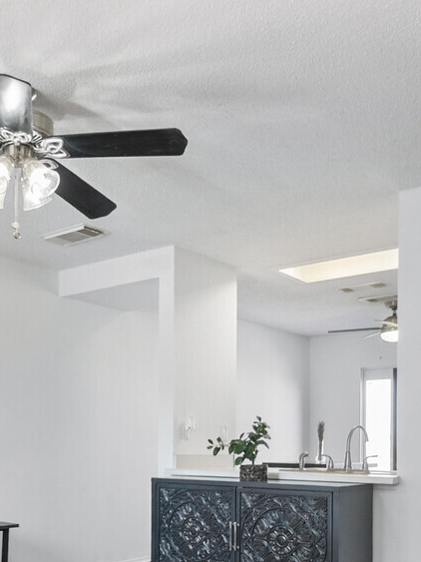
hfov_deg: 33.5
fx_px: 665
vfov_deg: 43.8
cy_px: 444
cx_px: 54
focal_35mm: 41
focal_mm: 10
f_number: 7.1
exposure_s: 1/15
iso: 640
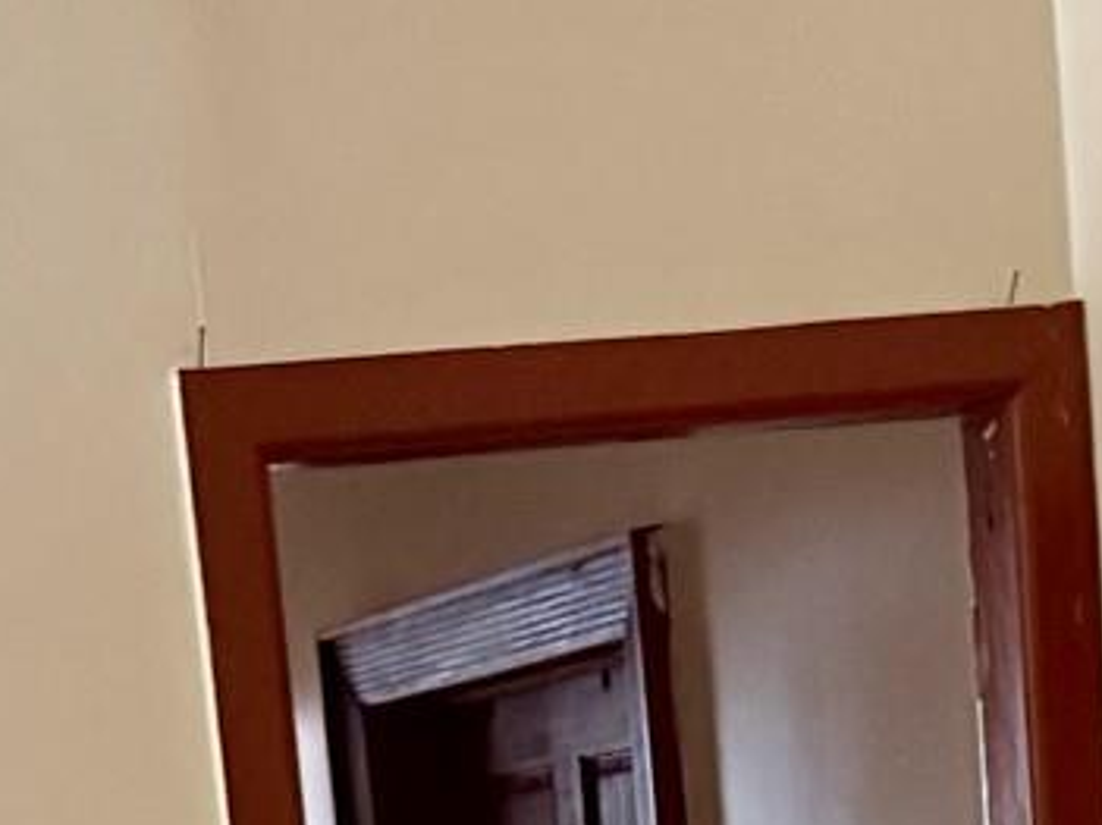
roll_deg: +8.8
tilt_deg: -12.5
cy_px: 2099
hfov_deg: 14.1
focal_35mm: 140
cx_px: 436
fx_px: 4455
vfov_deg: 9.3
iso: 1000
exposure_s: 1/40
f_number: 1.78
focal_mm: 6.76
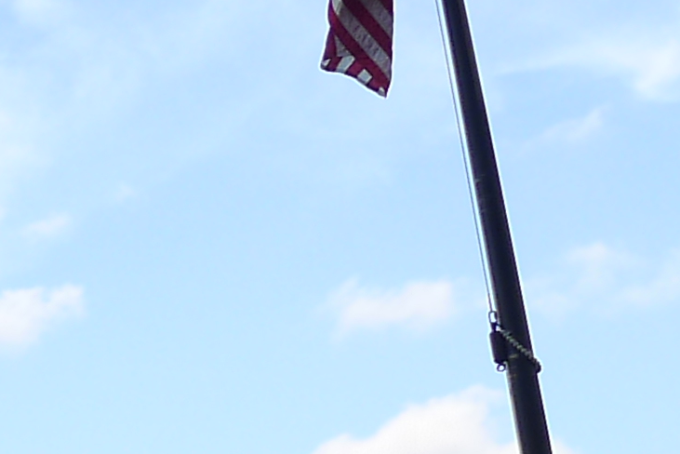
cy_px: 713
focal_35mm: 124
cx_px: -888
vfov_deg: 10.6
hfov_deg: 13.0
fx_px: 2343
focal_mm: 5.1
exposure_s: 1/400
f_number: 2.8
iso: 80
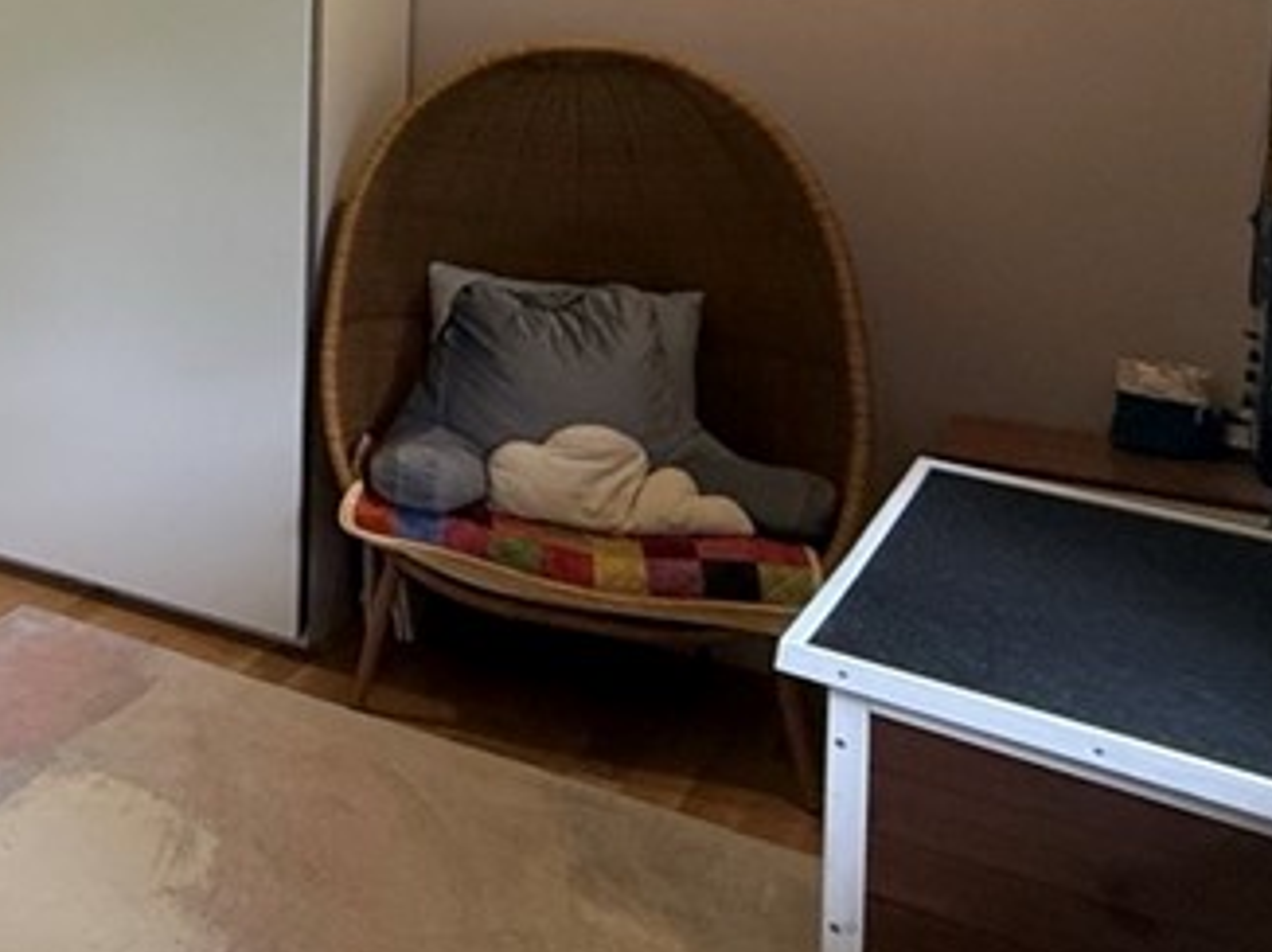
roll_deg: +0.6
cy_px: 39
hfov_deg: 29.3
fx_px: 1616
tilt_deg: -3.2
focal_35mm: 44
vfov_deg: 30.9
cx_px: -574
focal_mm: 2.22
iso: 200
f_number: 2.2
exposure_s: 1/99
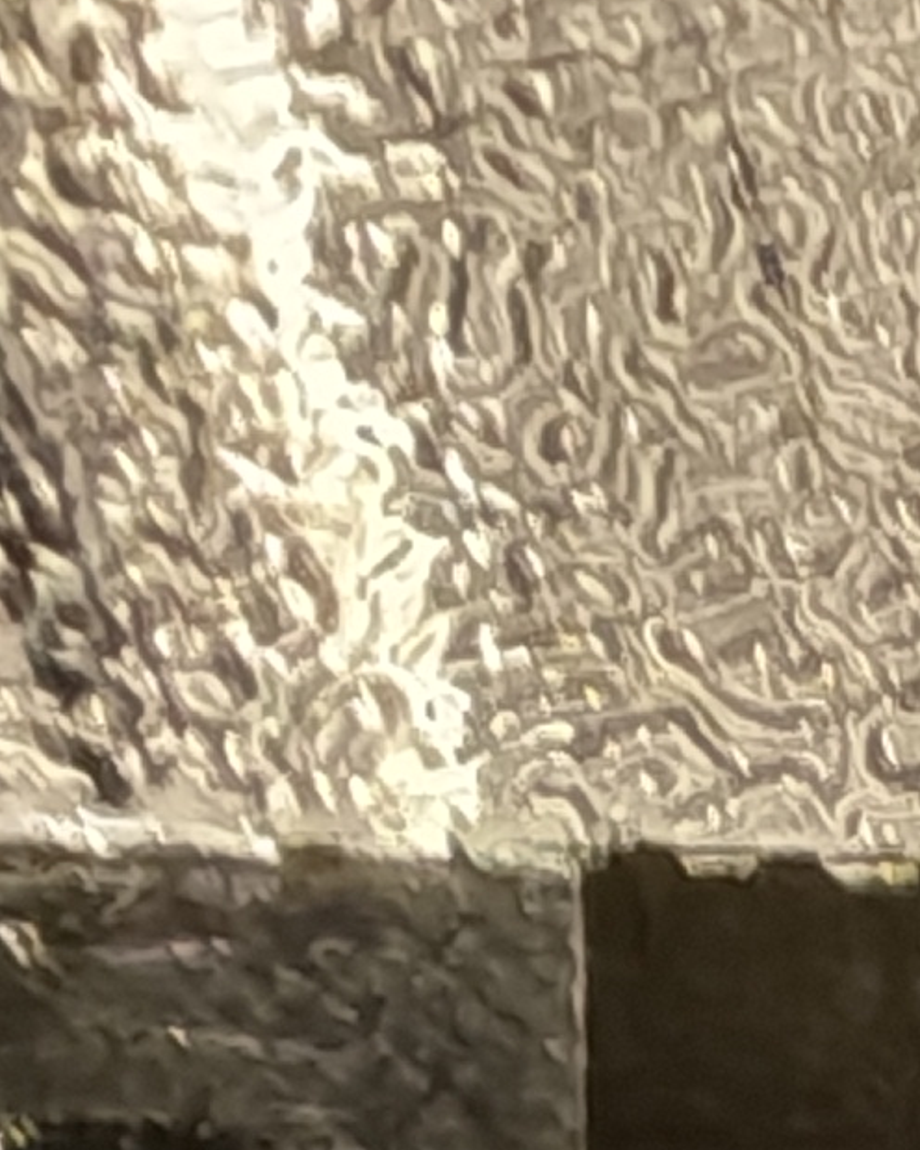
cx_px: 178
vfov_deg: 10.8
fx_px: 4969
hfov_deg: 10.5
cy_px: 2970
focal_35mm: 146
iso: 320
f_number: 2
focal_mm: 1.82
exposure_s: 1/33
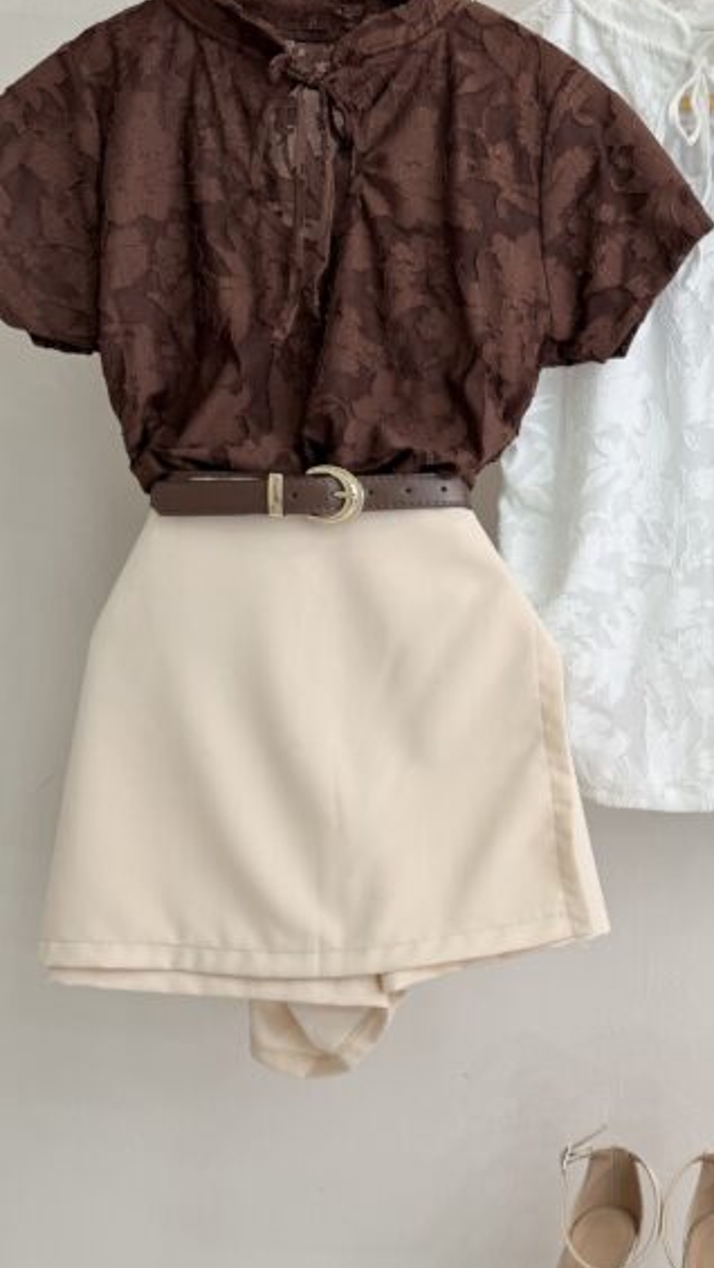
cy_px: 702
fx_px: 1245
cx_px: 602
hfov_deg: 31.0
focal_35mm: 37
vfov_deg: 53.9
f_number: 1.78
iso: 64
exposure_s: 1/266
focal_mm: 6.76
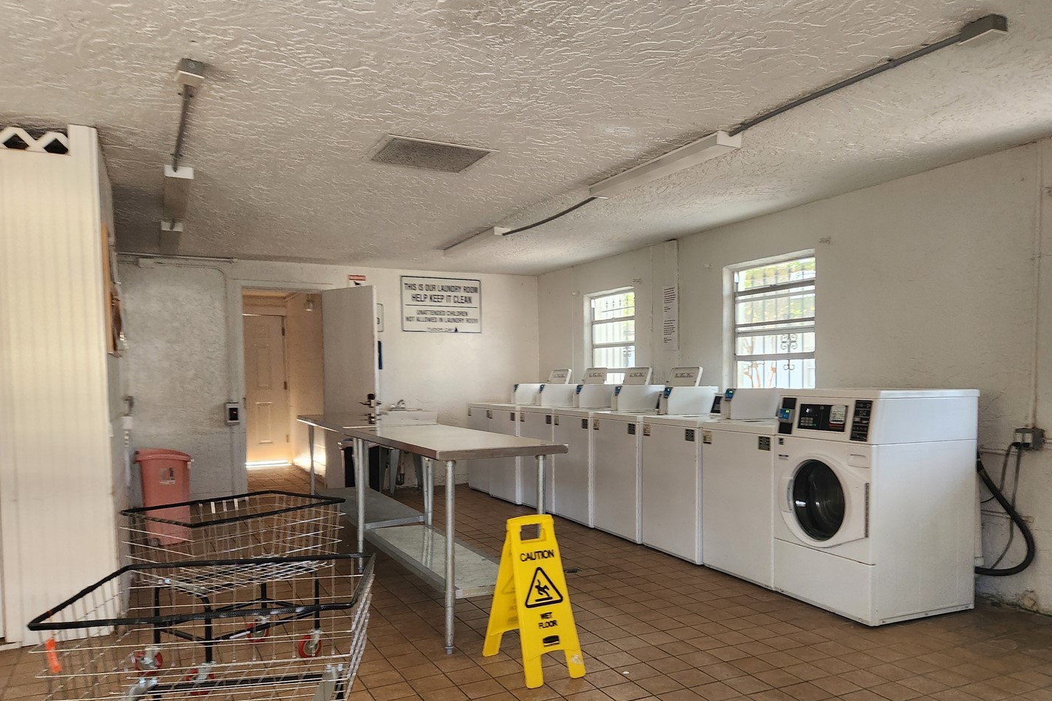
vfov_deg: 47.6
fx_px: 789
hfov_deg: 67.2
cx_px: 586
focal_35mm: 27
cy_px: 427
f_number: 1.8
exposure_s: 1/120
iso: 250
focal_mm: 5.4
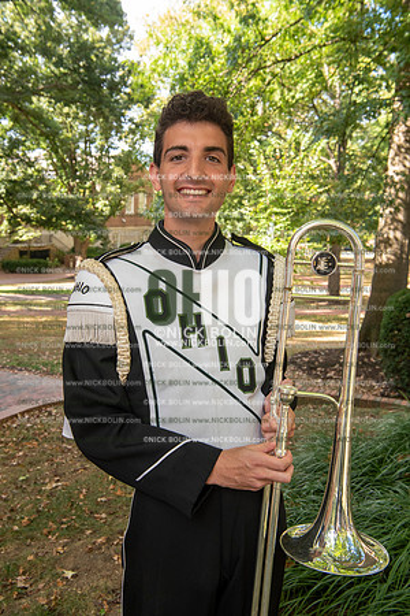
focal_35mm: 38
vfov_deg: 50.7
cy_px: 308
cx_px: 205
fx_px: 649
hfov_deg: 35.1
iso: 500
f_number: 8
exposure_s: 1/100
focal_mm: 38
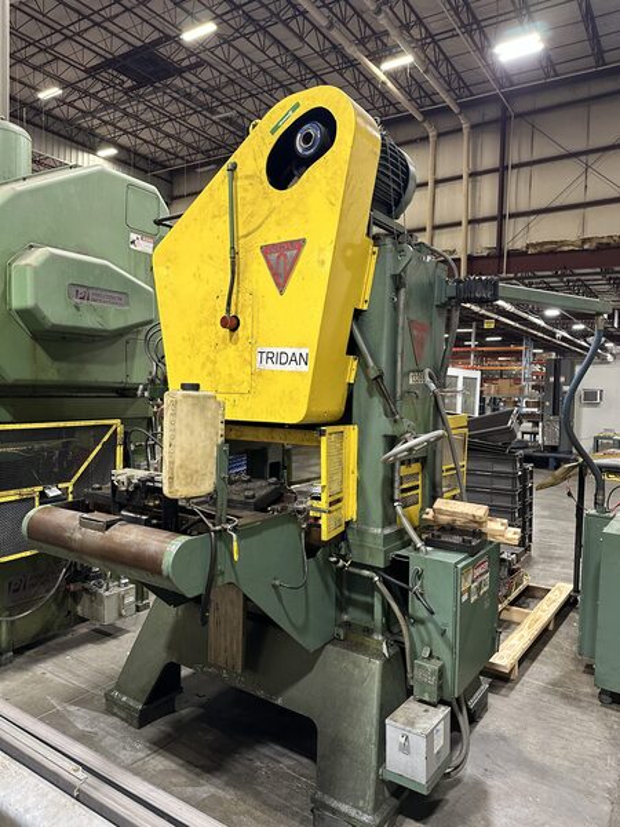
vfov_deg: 71.6
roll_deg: -2.4
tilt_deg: -0.4
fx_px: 573
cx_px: 310
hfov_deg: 56.8
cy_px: 414
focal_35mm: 24
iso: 200
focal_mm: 6.86
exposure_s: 1/60
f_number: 1.78
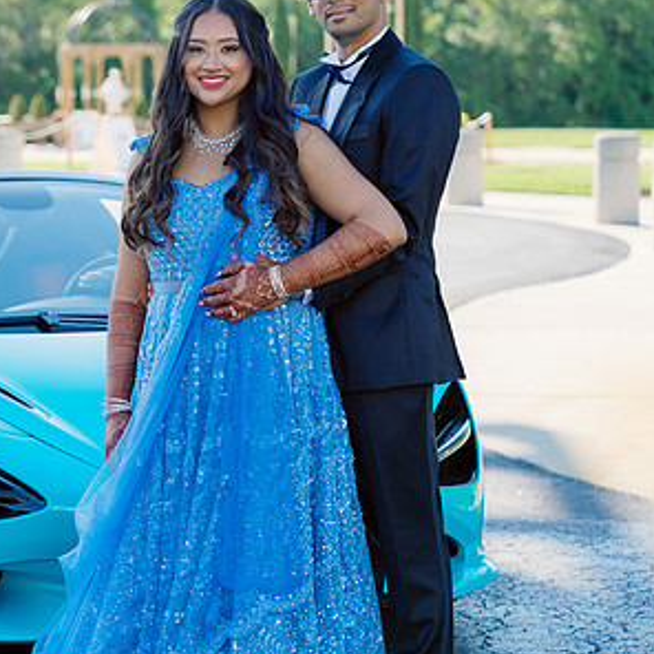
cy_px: 272
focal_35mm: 104
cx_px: 66
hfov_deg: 16.5
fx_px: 2223
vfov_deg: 16.7
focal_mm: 61
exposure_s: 1/640
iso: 100
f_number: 2.8
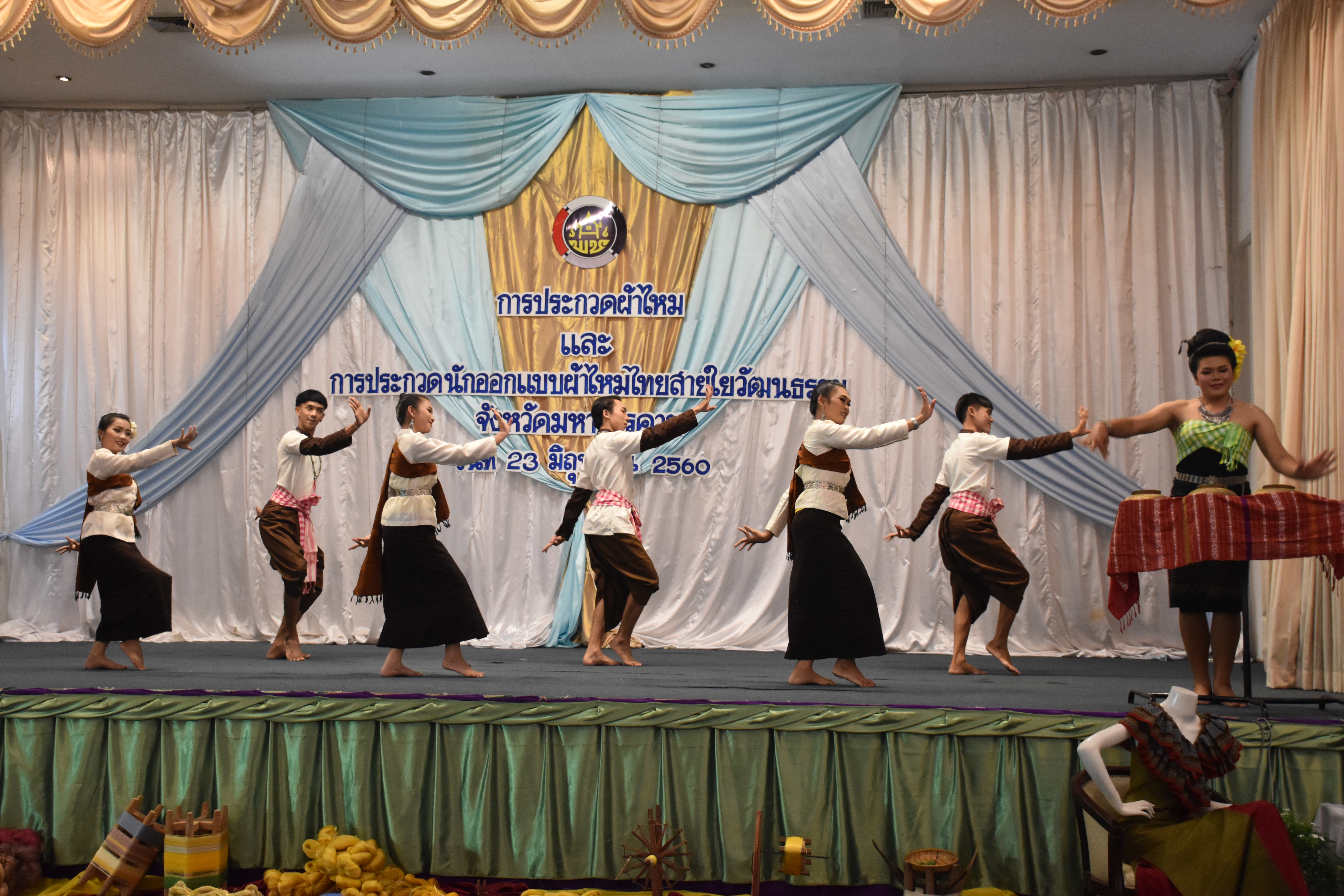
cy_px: 448
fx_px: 1792
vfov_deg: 28.1
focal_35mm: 48
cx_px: 672
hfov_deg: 41.1
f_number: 4
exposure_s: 1/60
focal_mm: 32
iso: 2000
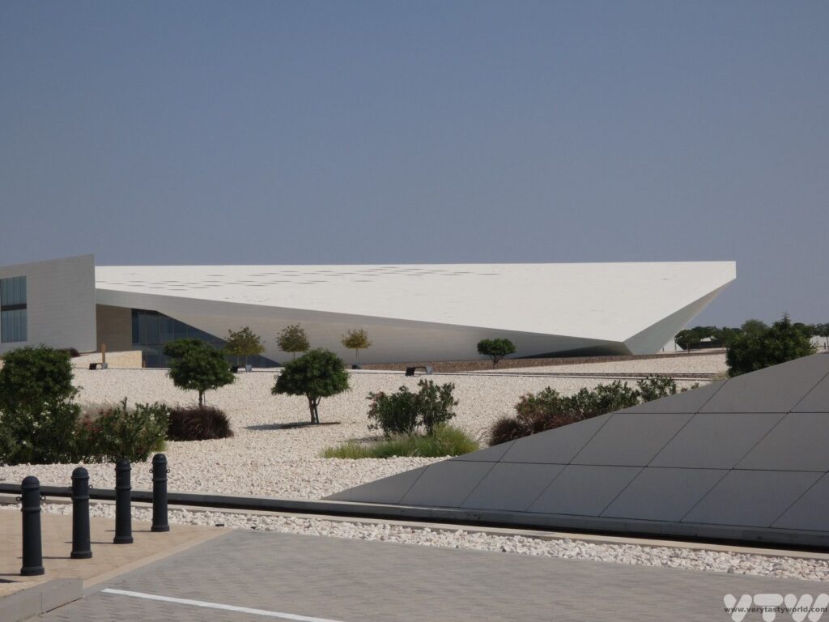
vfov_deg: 20.4
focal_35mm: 72
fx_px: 1724
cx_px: 414
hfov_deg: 27.0
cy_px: 311
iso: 80
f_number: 6.3
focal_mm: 12.9
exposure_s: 1/800
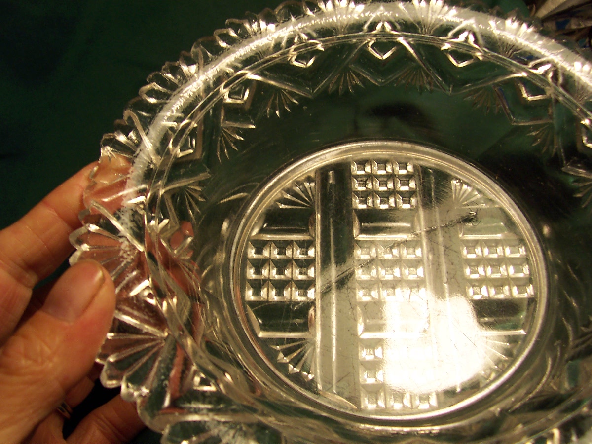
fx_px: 633
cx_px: 296
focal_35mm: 37
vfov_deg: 38.7
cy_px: 222
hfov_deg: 50.1
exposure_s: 1/125
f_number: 2.8
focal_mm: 5.6
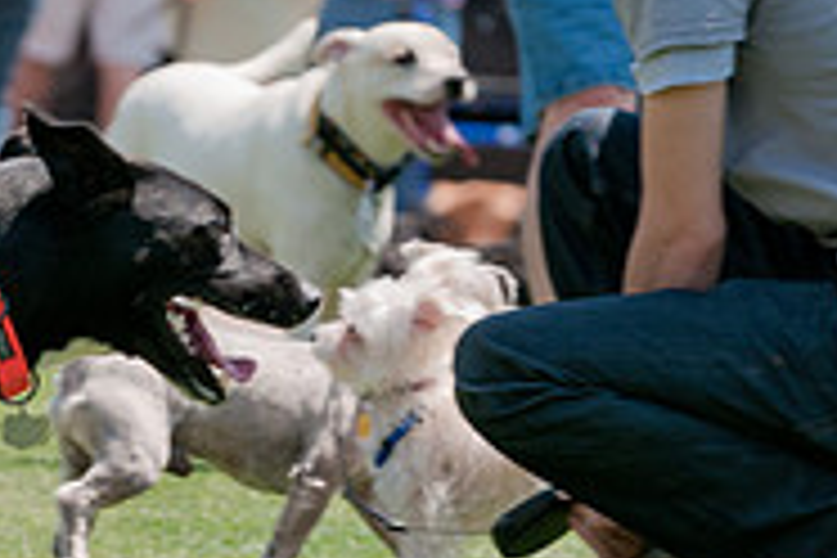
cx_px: -292
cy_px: 371
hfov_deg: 3.0
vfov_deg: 2.0
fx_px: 15752
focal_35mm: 678
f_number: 5.6
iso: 200
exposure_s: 1/640
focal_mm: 145
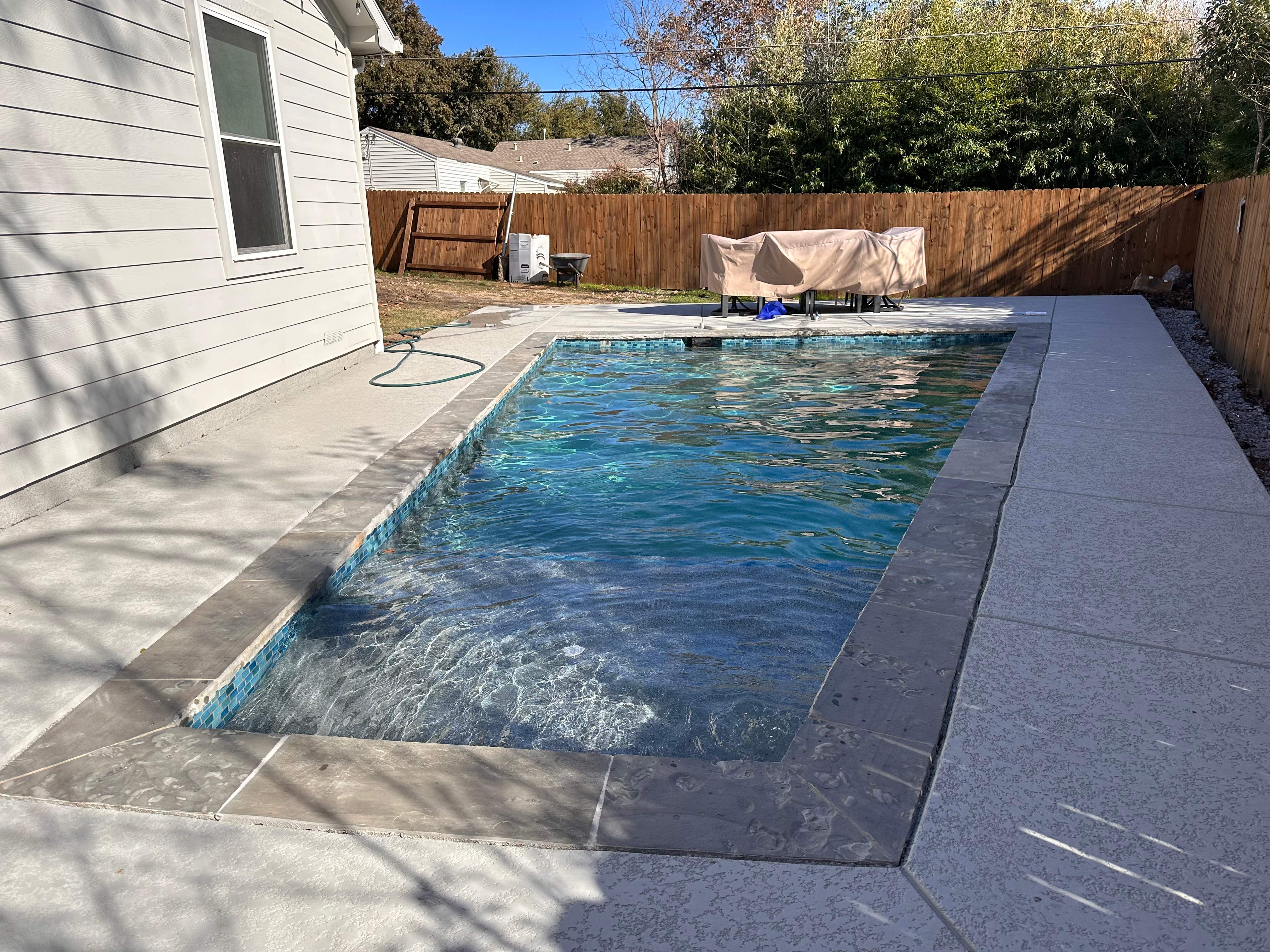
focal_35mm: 24
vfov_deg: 56.8
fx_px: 881
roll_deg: +1.5
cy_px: 476
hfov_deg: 71.6
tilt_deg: -16.3
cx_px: 635
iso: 80
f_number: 1.78
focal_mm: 6.86
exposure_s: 1/3472
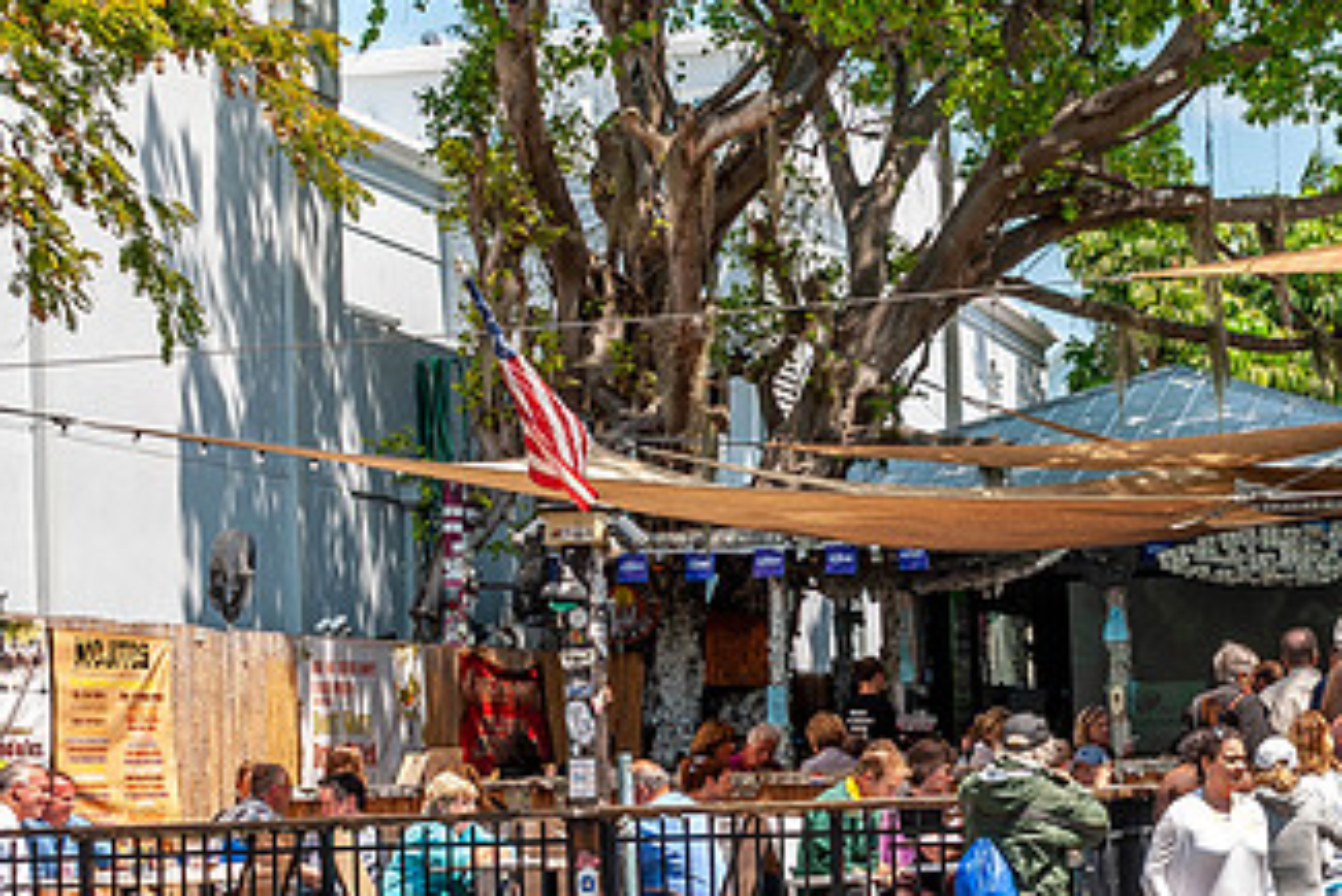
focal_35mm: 75
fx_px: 2797
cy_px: 665
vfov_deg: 18.1
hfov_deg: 26.2
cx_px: 1173
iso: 100
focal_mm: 28
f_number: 6.3
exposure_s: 1/160
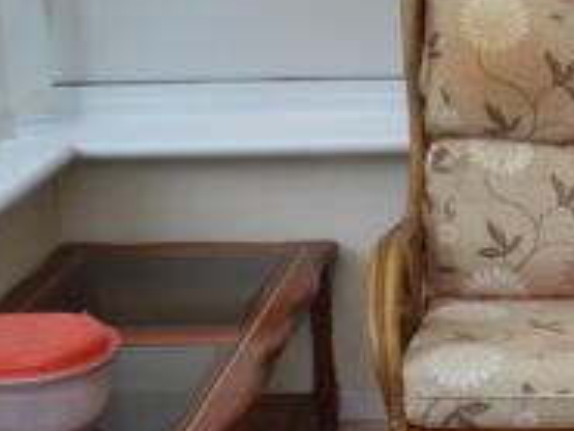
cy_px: 147
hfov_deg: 19.9
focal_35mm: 92
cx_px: 706
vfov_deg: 16.0
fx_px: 1527
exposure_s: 1/125
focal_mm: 18
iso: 200
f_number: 5.6
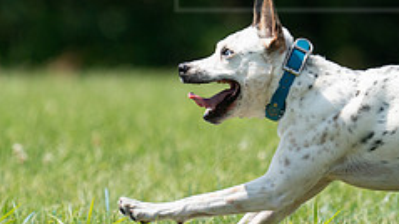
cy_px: -14
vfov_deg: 0.9
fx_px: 14251
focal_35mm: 1348
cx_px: 321
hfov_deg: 1.6
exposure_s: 1/4000
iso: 1000
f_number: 6.3
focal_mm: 506
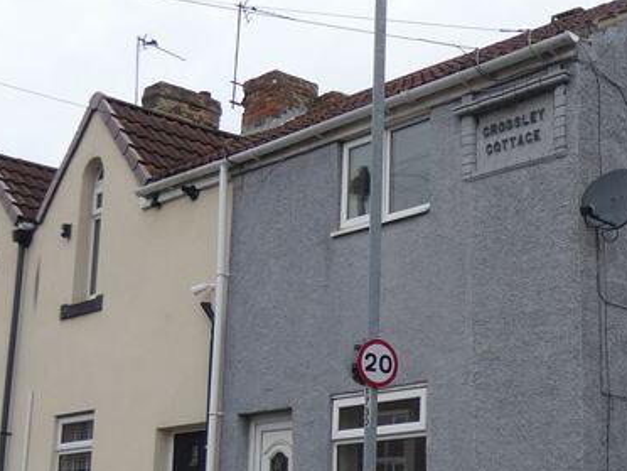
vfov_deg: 26.4
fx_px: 996
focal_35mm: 55
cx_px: 664
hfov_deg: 31.6
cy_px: 317
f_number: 2.8
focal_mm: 3.6
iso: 80
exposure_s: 1/400
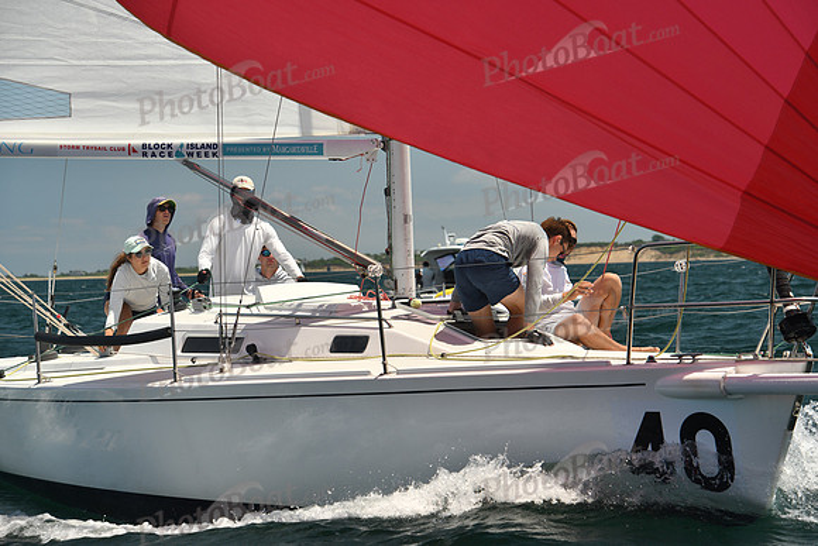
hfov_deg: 15.8
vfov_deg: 10.6
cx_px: 409
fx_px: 2954
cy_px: 273
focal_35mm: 130
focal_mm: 130
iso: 320
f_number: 7.1
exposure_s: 1/640
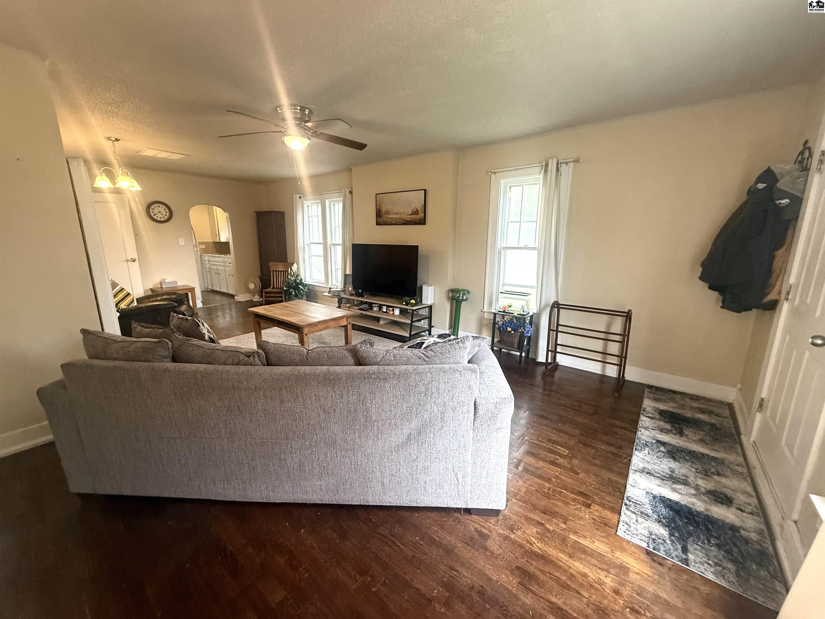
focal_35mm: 14
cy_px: 310
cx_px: 412
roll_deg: -0.6
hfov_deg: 102.1
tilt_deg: -12.3
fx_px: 334
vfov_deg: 85.7
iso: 320
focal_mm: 2.22
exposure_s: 1/60
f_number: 2.2
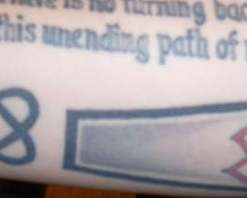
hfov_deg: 22.1
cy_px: 58
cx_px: 177
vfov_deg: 17.8
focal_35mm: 86
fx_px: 628
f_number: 2.8
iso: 100
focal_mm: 6.3
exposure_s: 1/45
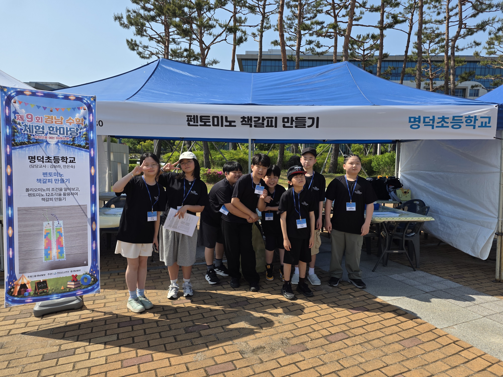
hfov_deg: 73.9
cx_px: 252
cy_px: 188
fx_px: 334
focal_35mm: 23
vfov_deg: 58.9
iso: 80
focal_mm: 6.25
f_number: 1.7
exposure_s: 1/5153
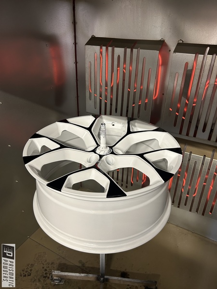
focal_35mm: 26
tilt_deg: -29.3
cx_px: 108
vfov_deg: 67.3
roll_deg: -1.9
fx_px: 217
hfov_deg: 53.1
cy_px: 144
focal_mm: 5.7
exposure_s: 1/60
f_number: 1.5
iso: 160
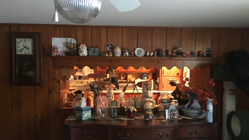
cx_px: 125
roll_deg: -0.5
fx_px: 211
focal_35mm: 32
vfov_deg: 36.6
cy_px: 82
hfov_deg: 61.0
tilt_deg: -2.6
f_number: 2.2
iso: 80
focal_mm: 4.15
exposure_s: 1/4
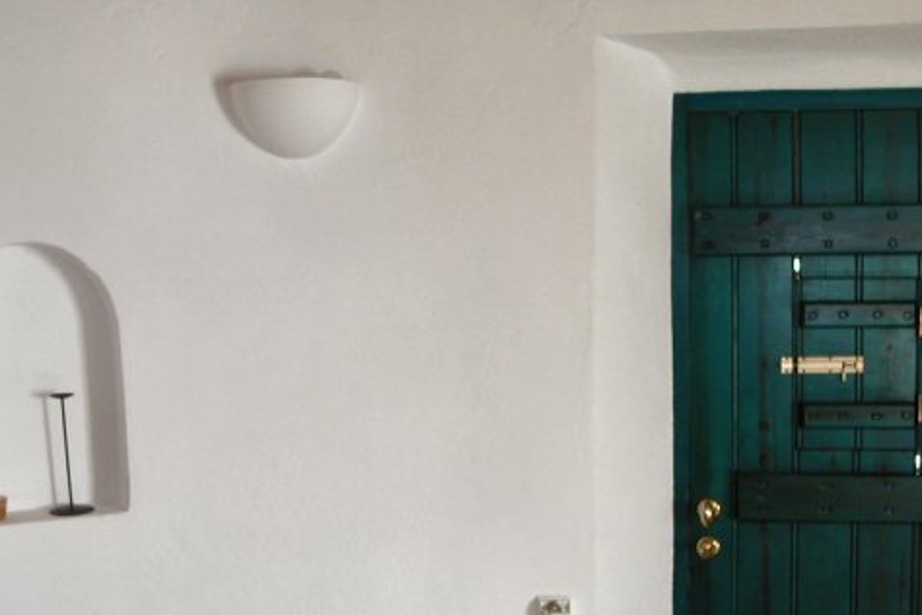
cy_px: 452
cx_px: 556
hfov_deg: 38.0
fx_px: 1332
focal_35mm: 52
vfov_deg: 25.7
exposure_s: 1/30
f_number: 2.7
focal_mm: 5.6
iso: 100
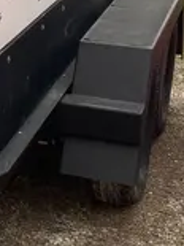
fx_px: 873
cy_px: 9
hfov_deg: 11.2
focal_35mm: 123
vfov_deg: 15.8
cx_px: -141
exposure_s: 1/121
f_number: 1.6
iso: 64
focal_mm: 4.2
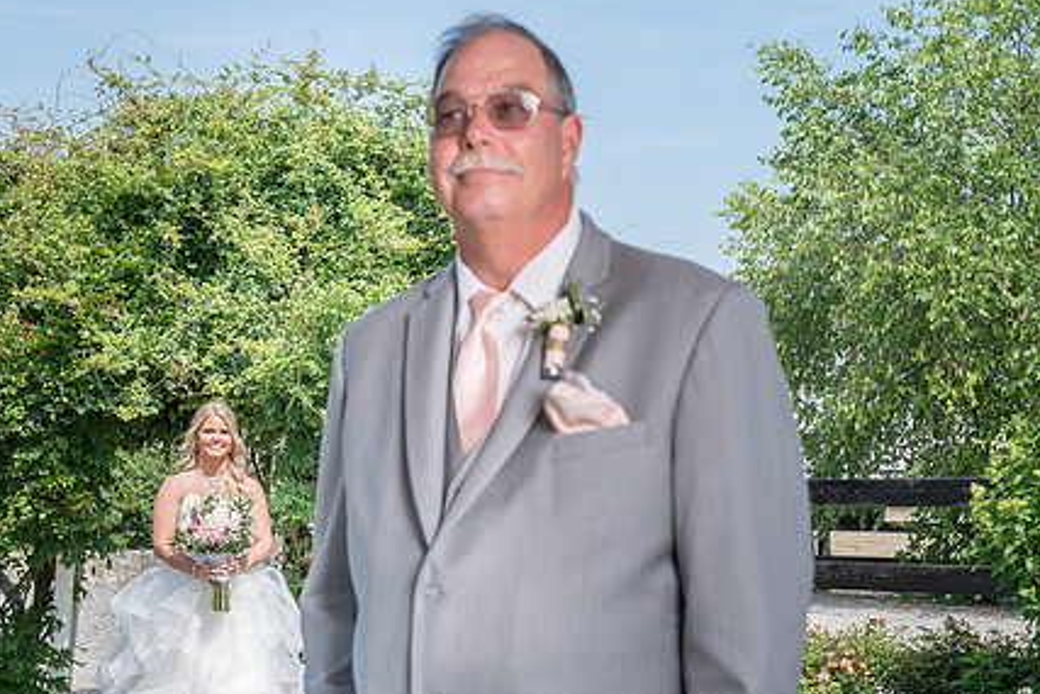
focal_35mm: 91
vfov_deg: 15.0
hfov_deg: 22.3
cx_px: 351
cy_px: 457
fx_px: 2630
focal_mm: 65
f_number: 8
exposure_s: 1/200
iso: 100
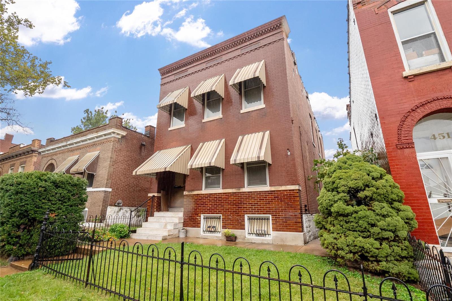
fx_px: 201
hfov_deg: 96.7
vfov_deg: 73.7
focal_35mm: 16
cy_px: 150
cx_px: 226
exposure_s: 1/60
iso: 400
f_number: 6.3
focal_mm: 8
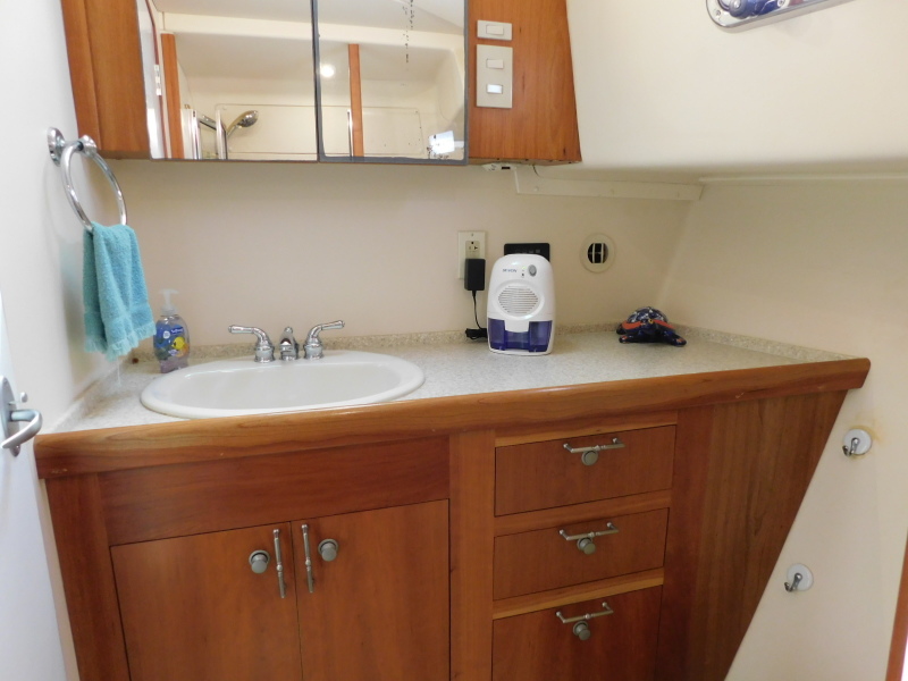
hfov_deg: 73.9
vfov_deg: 58.9
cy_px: 340
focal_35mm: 23
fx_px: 603
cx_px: 454
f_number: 3
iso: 320
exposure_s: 1/30
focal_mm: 4
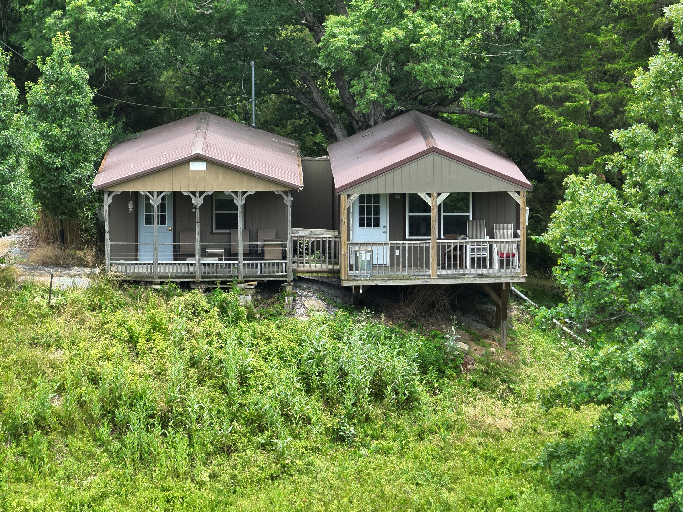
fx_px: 3177
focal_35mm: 161
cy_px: 256
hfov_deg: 12.3
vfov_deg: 9.2
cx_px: 342
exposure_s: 1/160
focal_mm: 29.85
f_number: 4.4
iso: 100
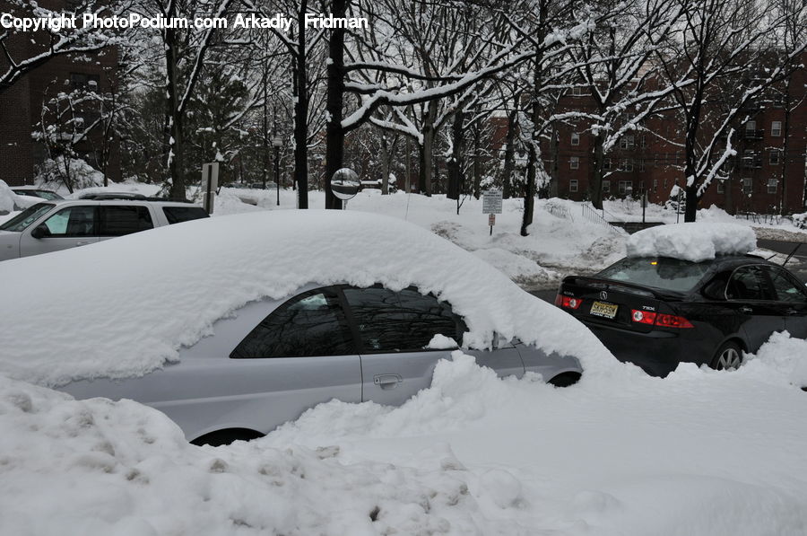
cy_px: 268
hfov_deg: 62.0
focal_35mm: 30
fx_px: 671
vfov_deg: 43.5
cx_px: 404
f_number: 5.6
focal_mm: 20
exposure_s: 1/800
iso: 200
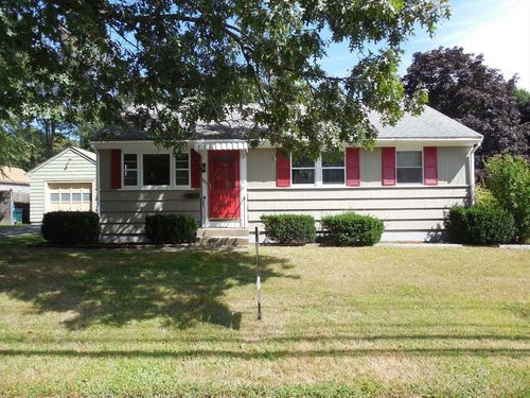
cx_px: 265
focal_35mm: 25
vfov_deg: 54.9
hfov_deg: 69.4
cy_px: 199
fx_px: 383
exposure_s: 1/500
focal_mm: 4.5
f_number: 3.3
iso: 125
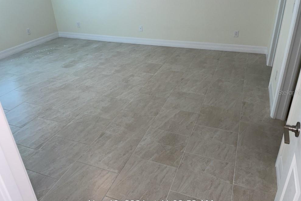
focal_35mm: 28
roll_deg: +3.2
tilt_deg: -27.8
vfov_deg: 46.3
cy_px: 92
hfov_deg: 65.5
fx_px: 234
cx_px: 151
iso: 32
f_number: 1.6
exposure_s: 1/32
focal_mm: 4.2
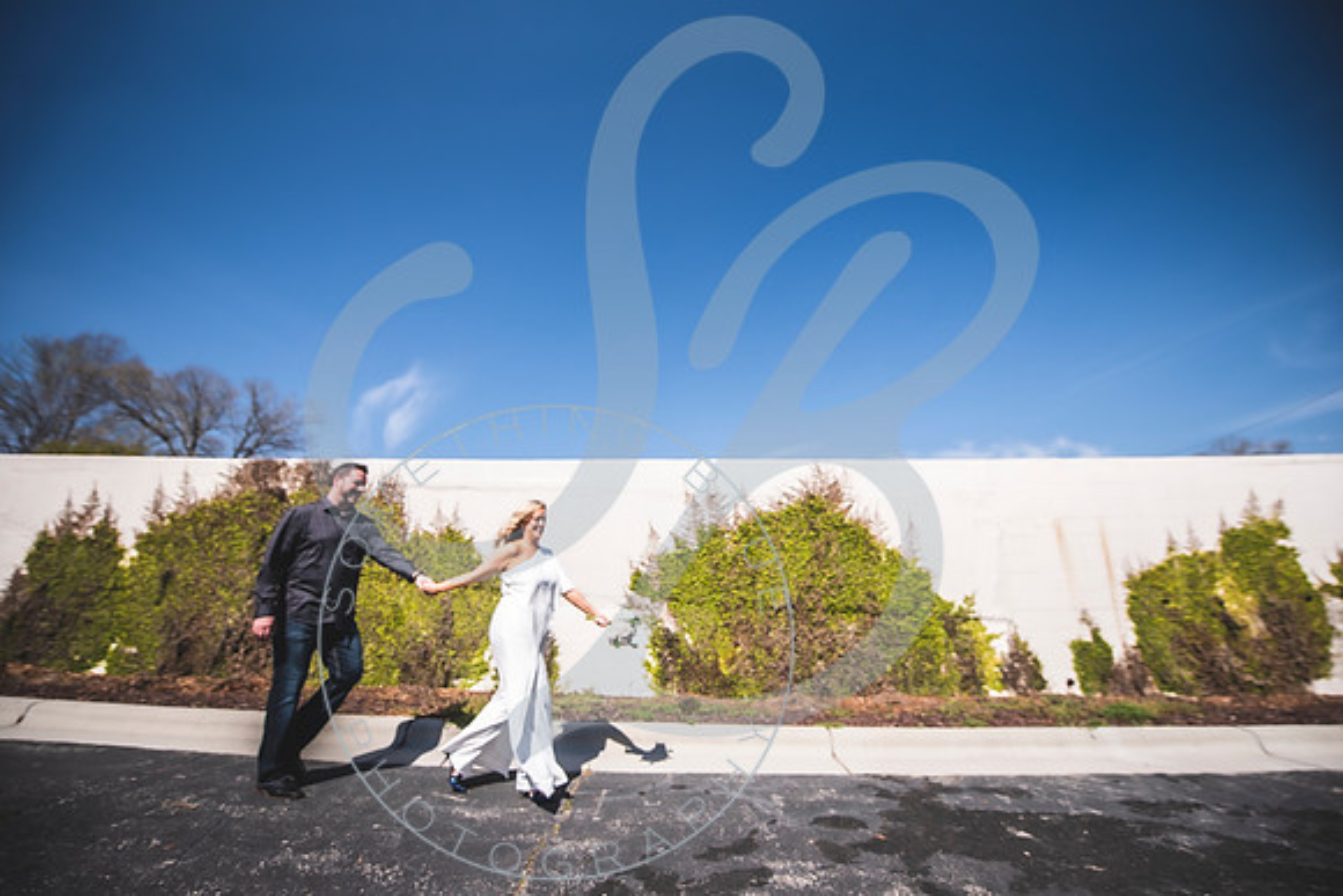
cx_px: 669
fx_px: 525
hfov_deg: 103.9
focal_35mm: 14
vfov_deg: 80.9
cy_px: 448
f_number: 2.8
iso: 100
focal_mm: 14
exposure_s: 1/3200
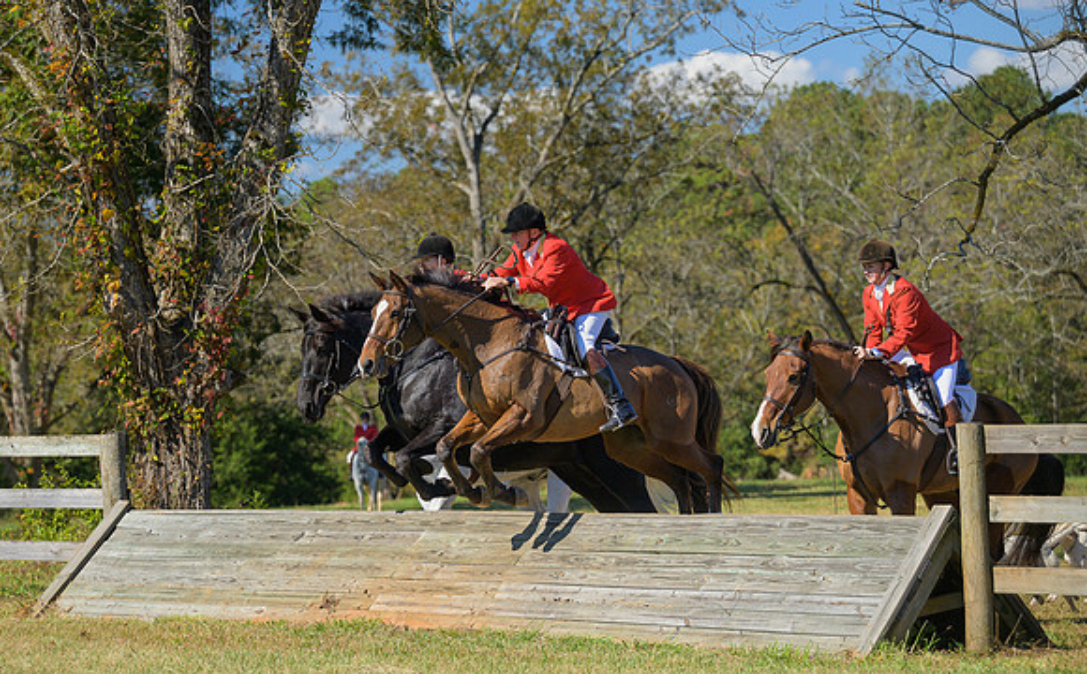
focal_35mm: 129
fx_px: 3800
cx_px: 517
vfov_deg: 10.1
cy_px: 295
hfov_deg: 16.3
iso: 200
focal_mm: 120
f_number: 4
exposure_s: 1/1000
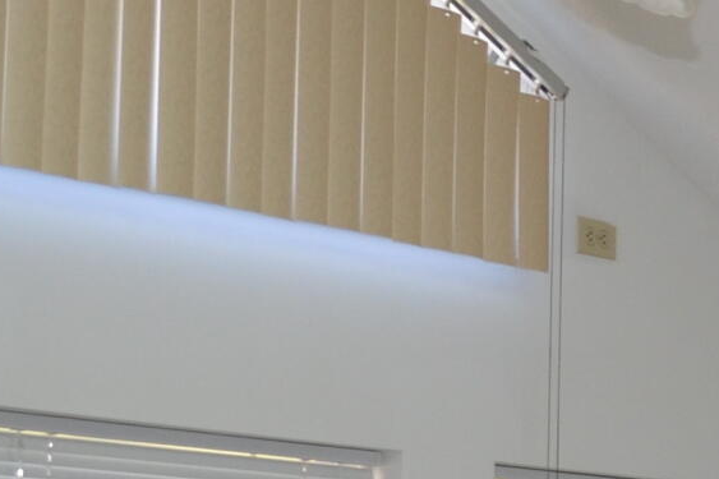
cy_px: 409
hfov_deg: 13.2
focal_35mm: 144
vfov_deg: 9.5
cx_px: 1162
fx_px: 2875
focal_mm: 18
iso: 320
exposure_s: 1/125
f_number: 4
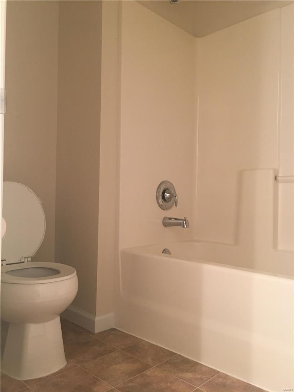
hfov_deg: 48.2
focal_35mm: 29
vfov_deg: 61.7
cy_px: 196
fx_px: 328
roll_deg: -0.8
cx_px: 147
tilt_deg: +1.2
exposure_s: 1/15
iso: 80
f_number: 2.2
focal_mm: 4.15
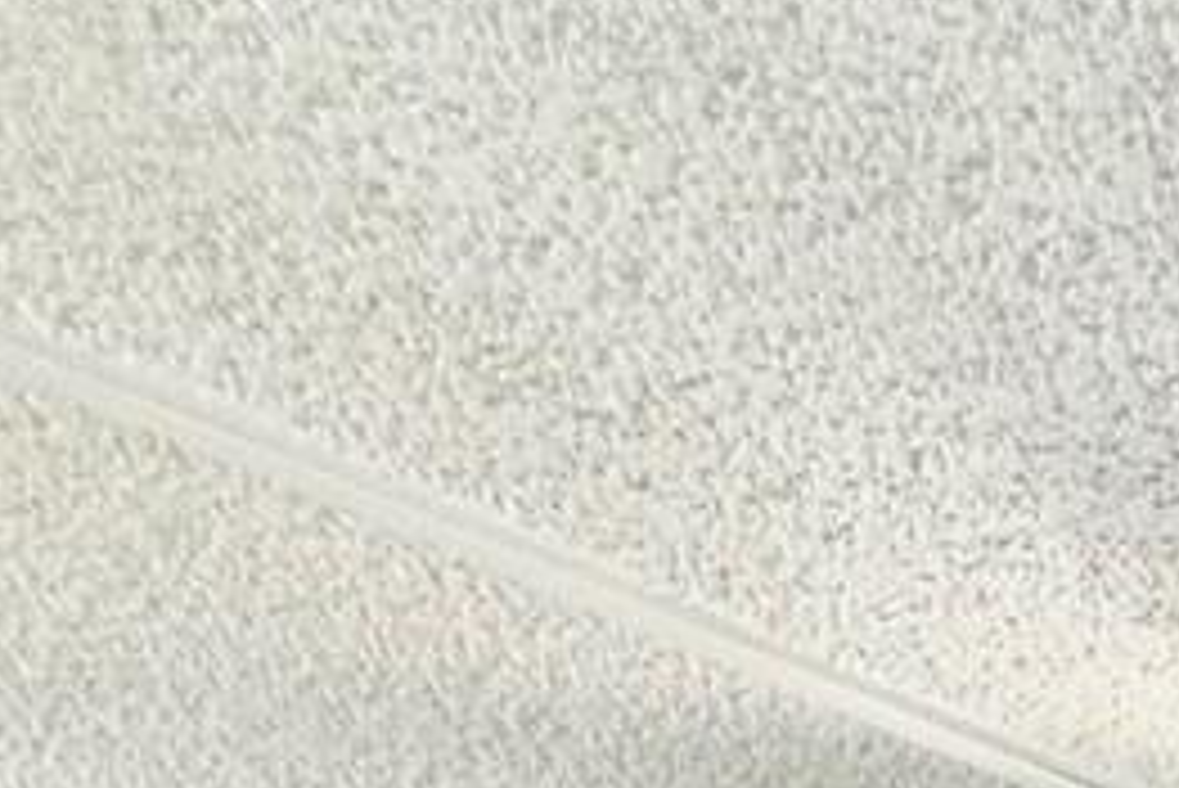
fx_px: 2916
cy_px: 2310
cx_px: 2228
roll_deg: +2.7
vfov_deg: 10.8
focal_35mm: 89
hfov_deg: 17.6
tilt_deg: -2.2
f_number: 2.2
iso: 160
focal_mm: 2.22
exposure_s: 1/120
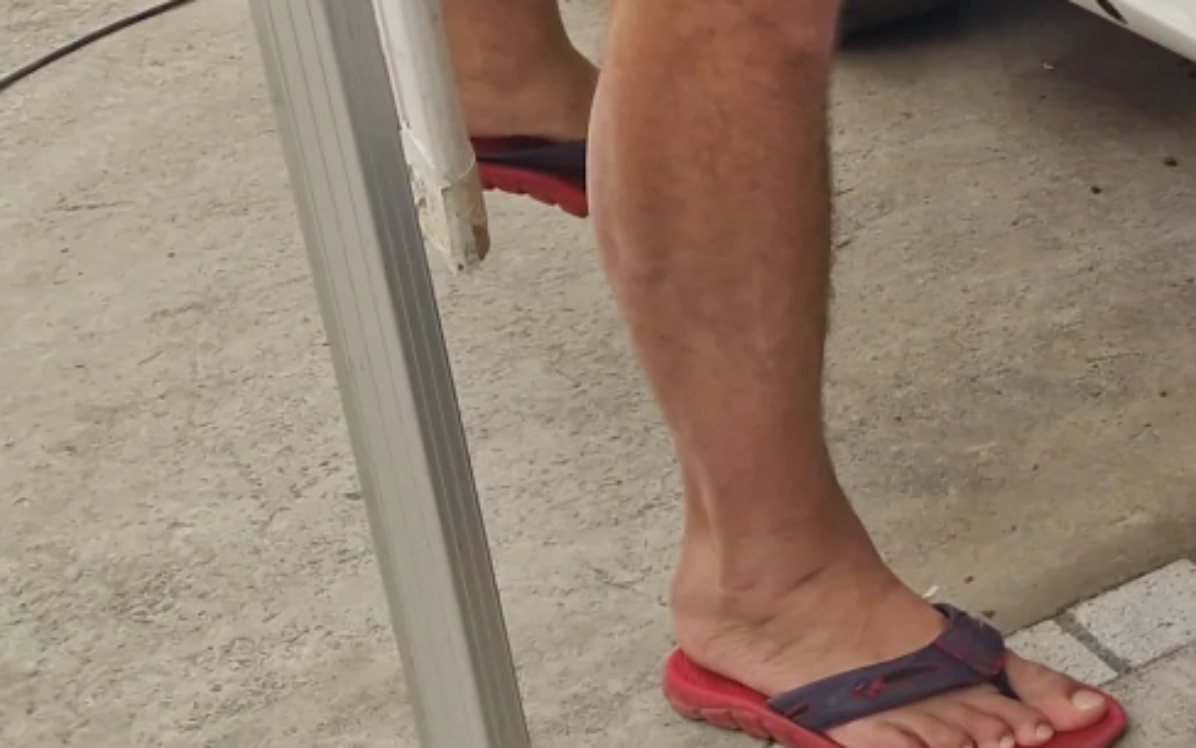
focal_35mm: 96
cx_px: 2235
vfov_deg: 13.4
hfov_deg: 17.2
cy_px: 15
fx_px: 3129
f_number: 1.8
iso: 50
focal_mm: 5.4
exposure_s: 1/479
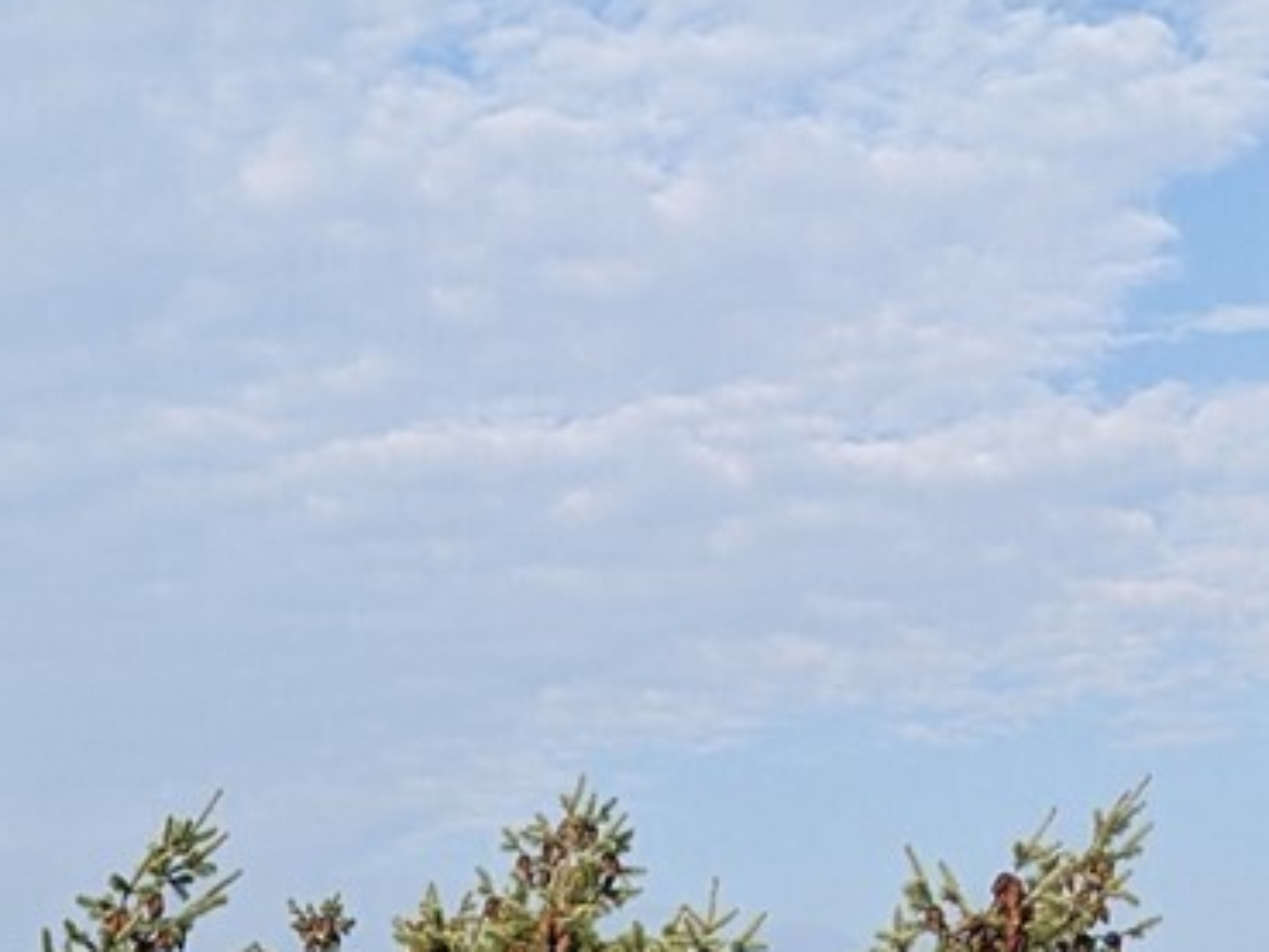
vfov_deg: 11.2
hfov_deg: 16.1
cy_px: 2031
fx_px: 4291
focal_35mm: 117
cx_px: -296
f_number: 1.73
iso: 50
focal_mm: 4.38
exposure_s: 1/2342
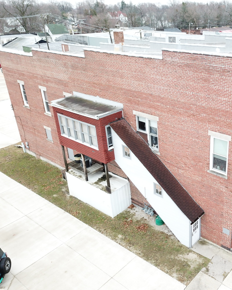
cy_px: 145
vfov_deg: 52.8
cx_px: 189
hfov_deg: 41.3
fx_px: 292
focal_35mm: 34
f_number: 2.2
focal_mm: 4.73
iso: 185
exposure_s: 1/100
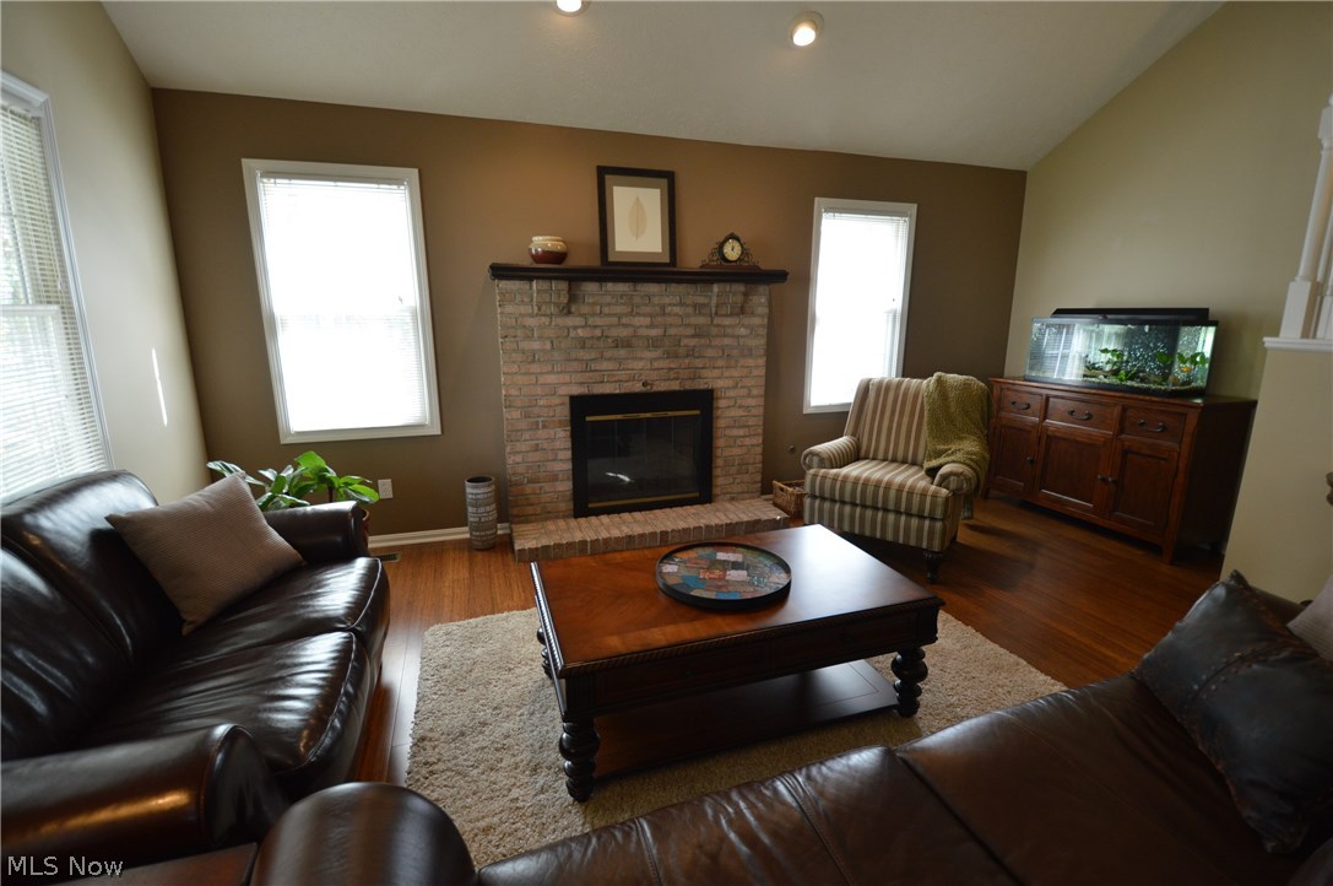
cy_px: 443
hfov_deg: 100.5
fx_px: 555
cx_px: 666
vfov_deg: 77.2
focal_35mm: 15
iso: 450
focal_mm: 10
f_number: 3.5
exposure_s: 1/60
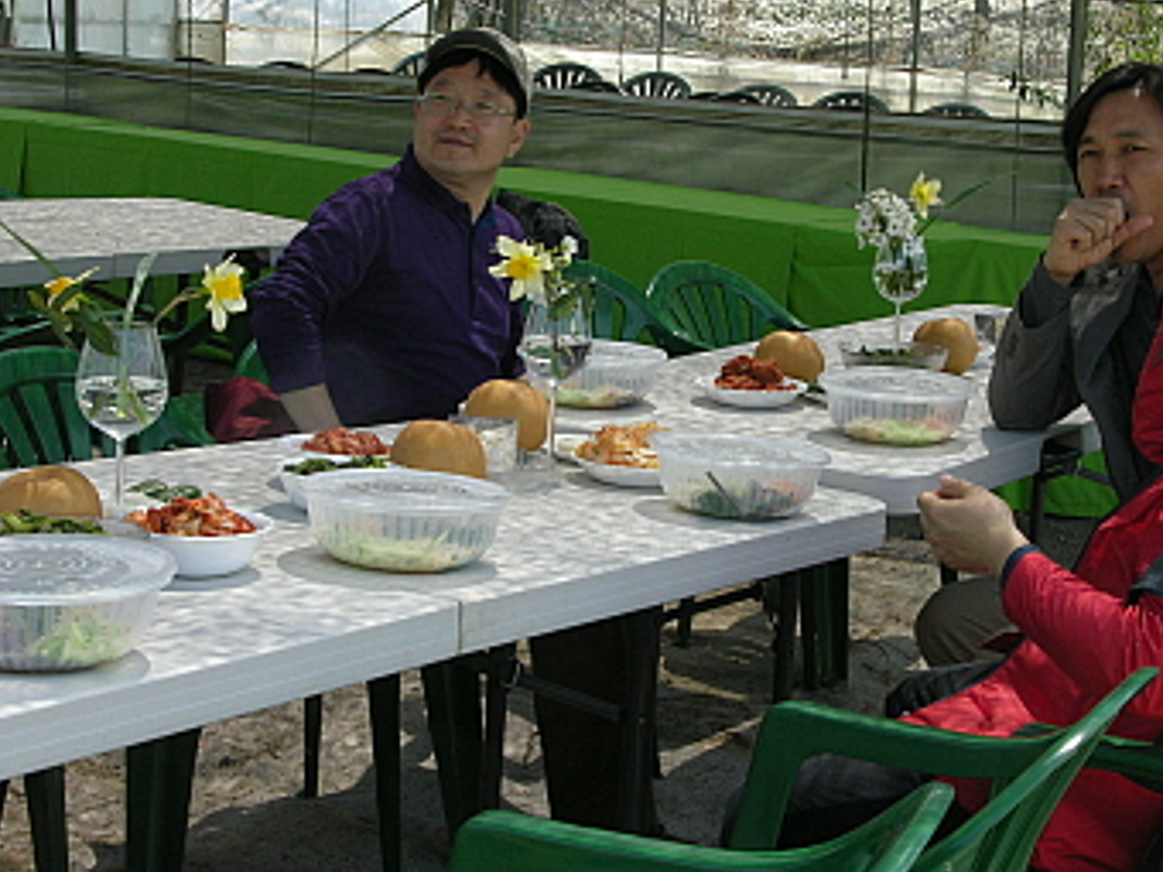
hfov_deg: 26.7
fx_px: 2453
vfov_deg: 20.2
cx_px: 592
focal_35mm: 73
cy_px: 386
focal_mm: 15.7
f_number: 8
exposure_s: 1/97.2
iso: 100
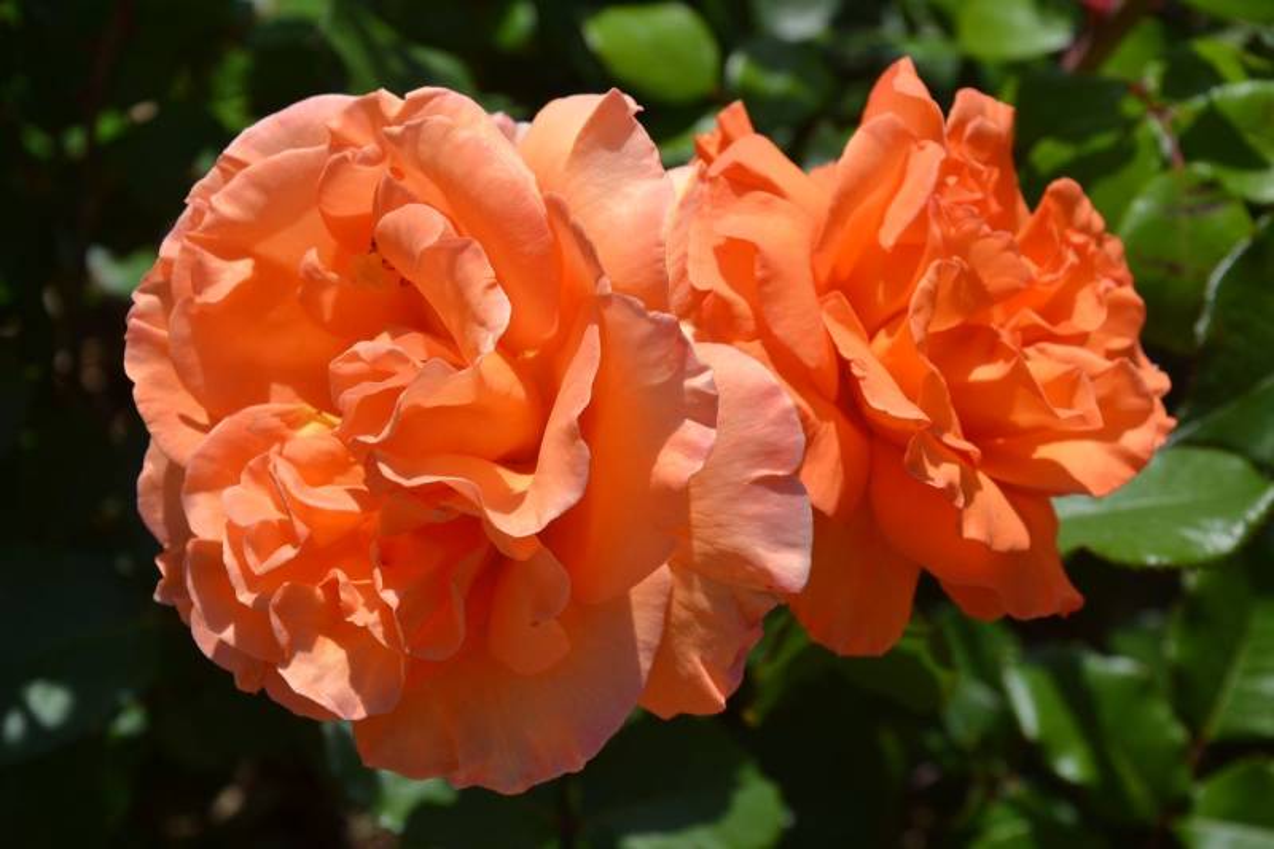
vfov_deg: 15.7
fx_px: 3078
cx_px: 637
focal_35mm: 87
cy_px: 424
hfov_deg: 23.4
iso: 100
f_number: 9
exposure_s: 1/320
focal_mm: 58
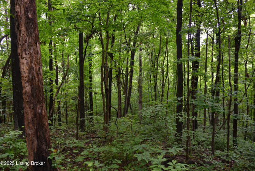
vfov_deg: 48.0
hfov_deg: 67.3
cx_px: 128
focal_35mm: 27
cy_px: 86
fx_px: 191
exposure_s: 1/50
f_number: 3.5
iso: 250
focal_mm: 18
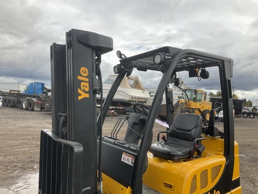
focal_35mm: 29
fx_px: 216
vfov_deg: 48.2
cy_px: 97
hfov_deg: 61.7
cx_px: 129
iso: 25
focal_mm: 3
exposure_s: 1/599
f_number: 1.8
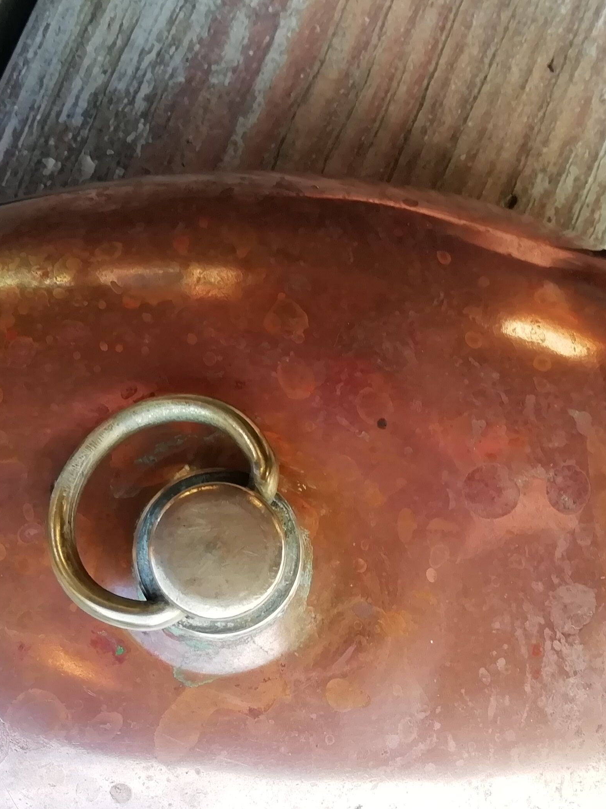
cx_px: 331
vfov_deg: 36.3
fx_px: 1214
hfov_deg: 28.0
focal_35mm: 52
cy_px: 560
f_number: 2.2
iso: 64
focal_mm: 3.21
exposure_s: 1/50
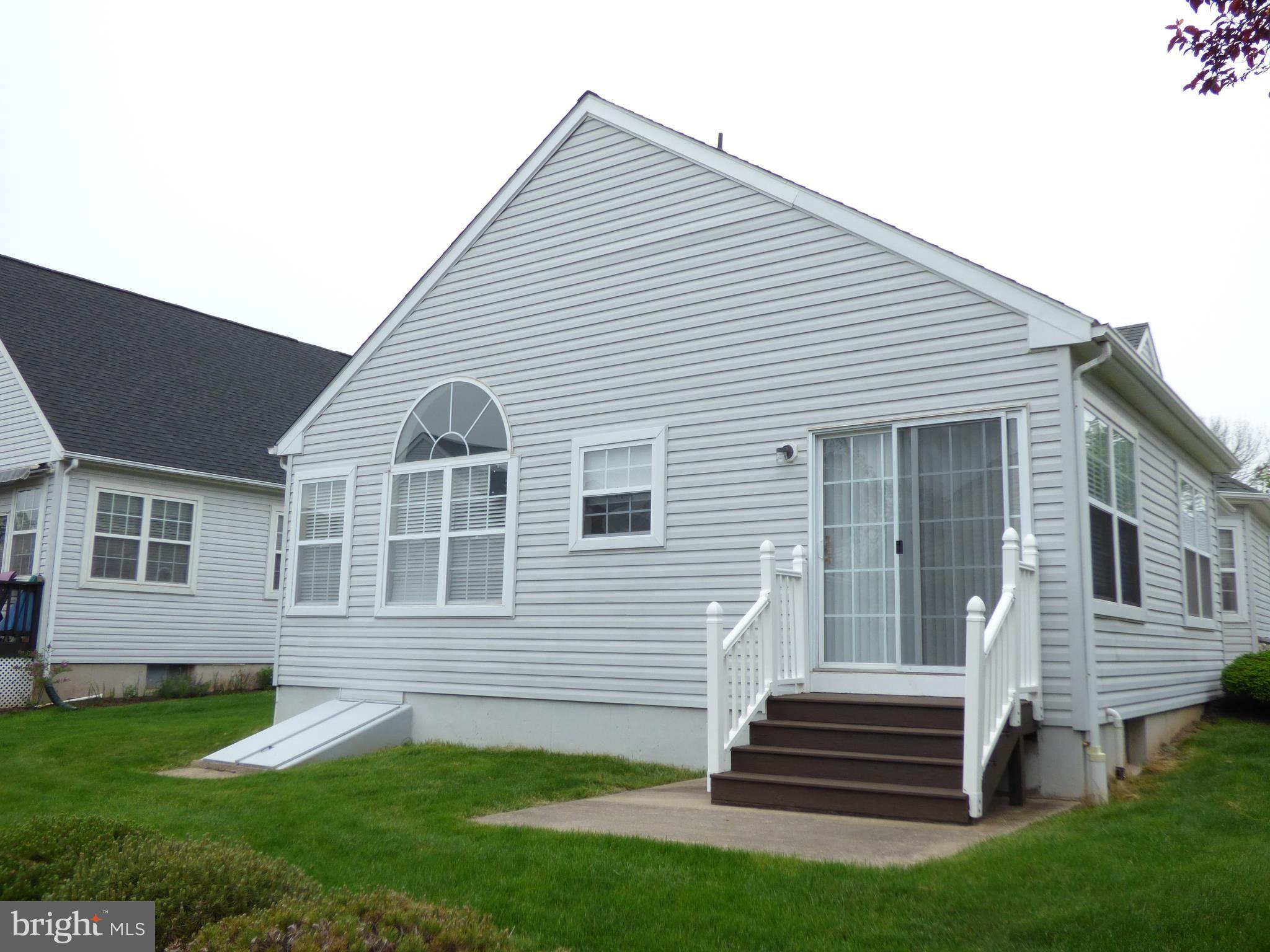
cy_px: 476
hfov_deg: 60.0
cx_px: 635
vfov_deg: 46.8
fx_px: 1101
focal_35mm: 30
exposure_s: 1/800
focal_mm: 5.29
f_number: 3.3
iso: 200
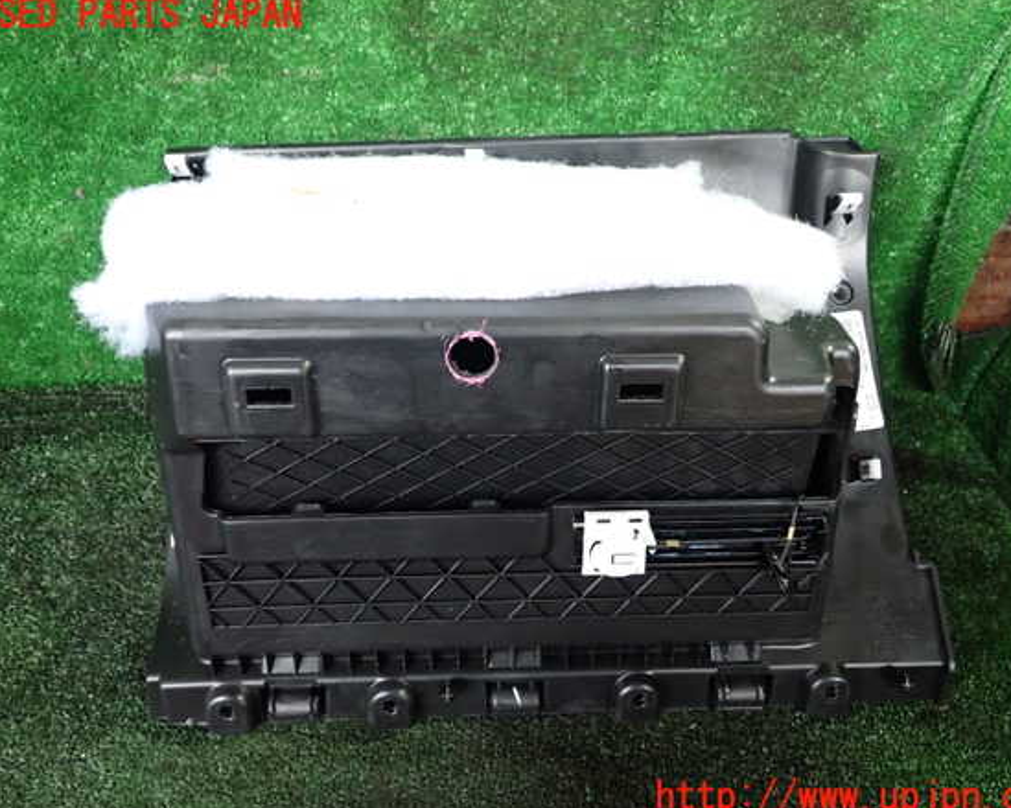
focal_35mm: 32
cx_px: 519
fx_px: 957
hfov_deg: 55.7
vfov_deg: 45.8
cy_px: 407
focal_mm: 5.4
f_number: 2.3
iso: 800
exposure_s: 1/30
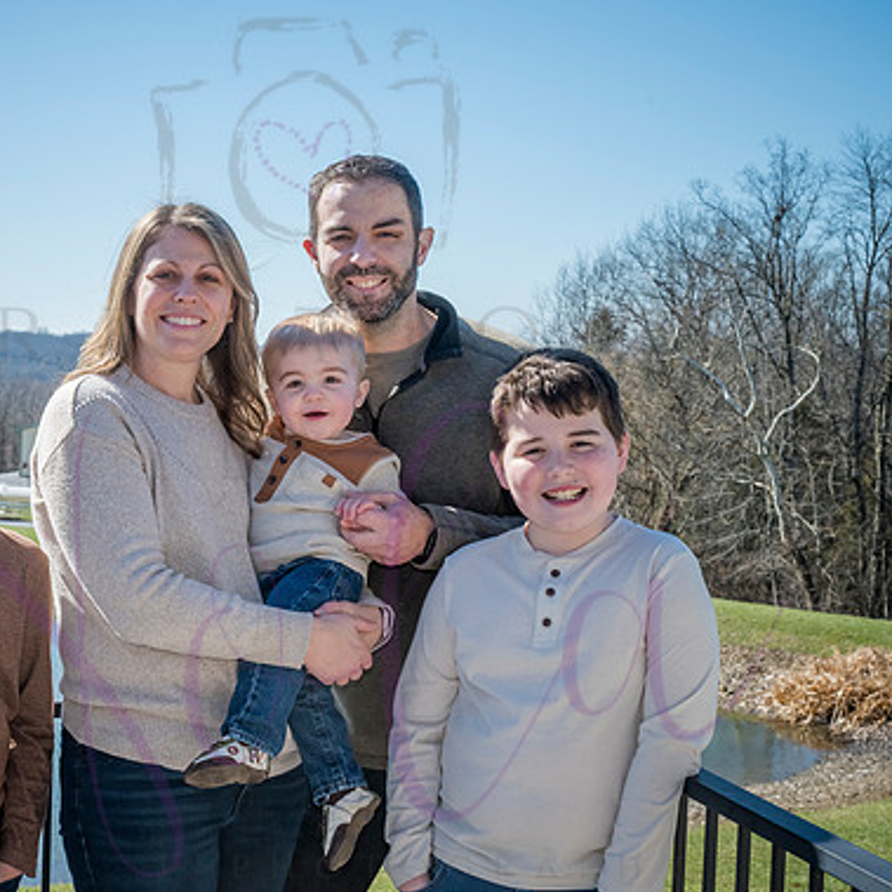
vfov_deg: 26.5
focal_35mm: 65
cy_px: 451
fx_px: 1895
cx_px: 315
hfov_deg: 26.4
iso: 400
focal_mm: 50
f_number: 14
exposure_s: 1/320
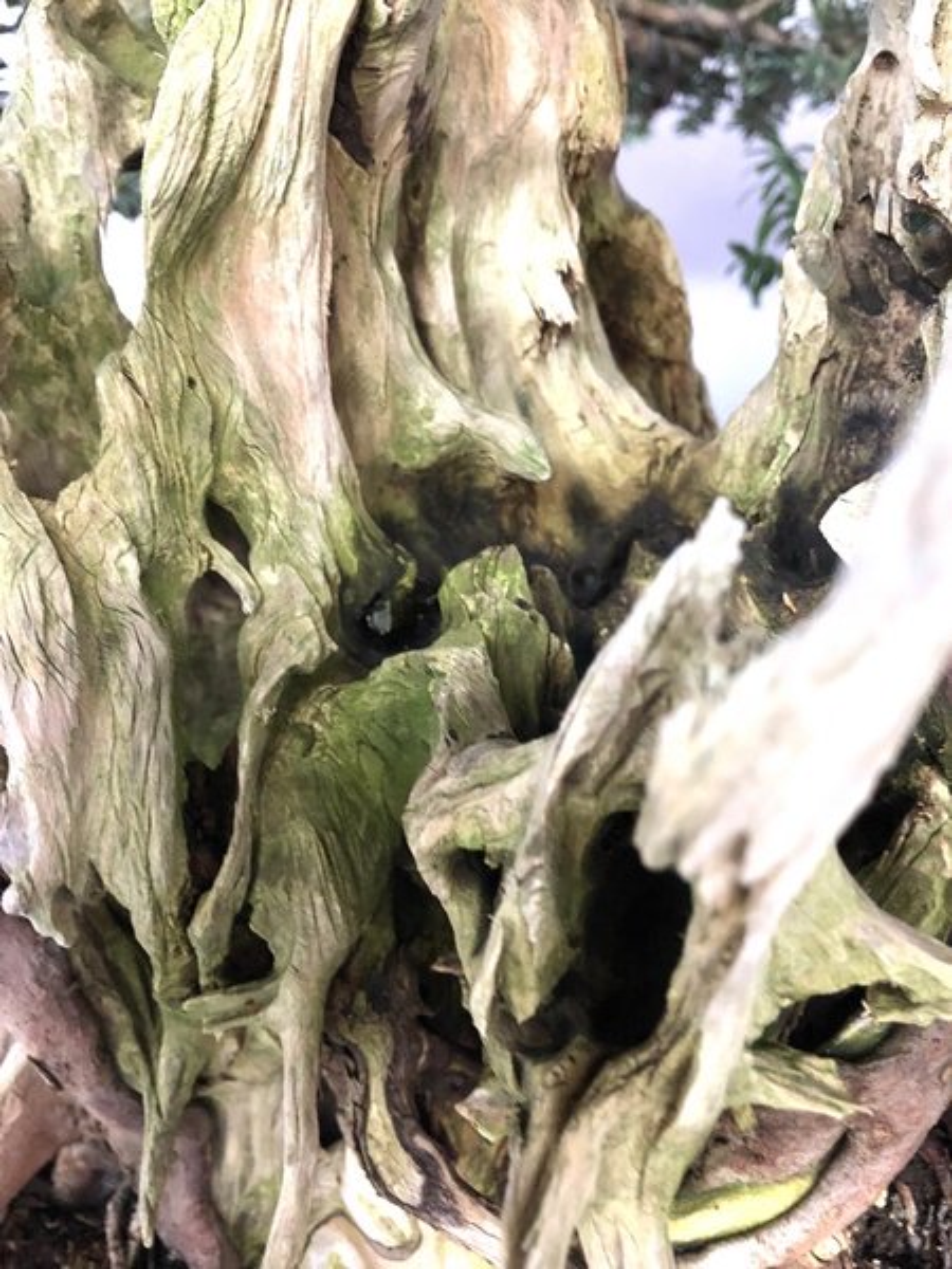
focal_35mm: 28
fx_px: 1027
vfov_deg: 63.4
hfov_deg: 49.7
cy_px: 634
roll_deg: +0.0
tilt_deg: -7.7
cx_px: 476
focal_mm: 3.99
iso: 100
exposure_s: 1/11
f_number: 1.8
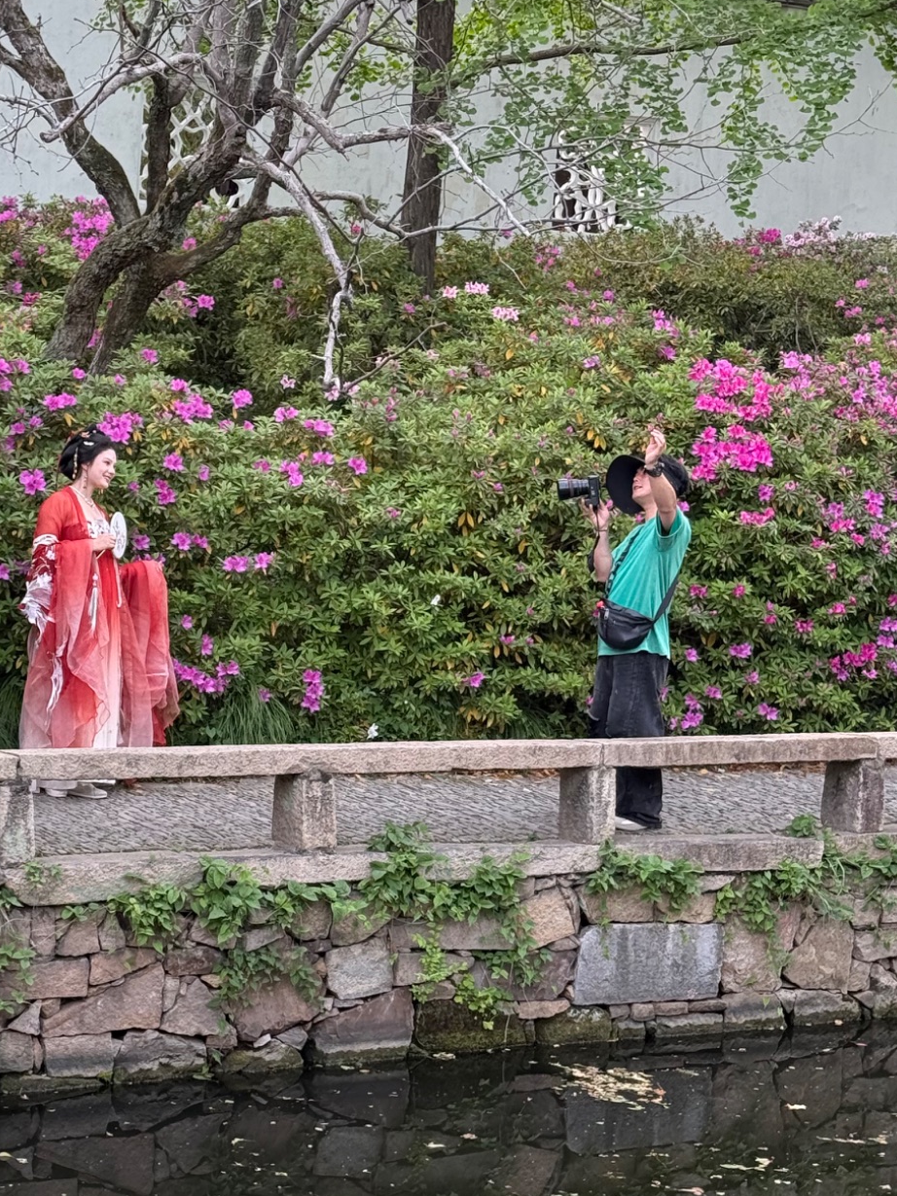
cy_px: 735
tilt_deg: -7.5
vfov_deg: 24.4
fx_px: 2764
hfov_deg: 18.4
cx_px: 287
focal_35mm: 80
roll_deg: -3.6
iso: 100
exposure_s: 1/232
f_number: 1.78
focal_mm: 6.76
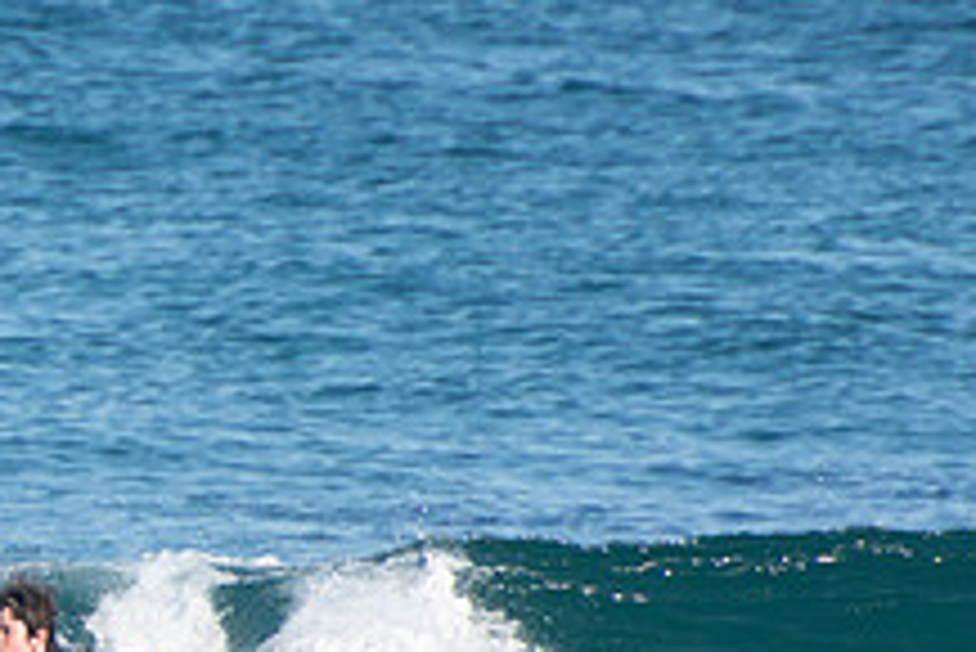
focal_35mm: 1603
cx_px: -117
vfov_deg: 0.9
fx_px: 43487
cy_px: 645
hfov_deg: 1.3
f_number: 5.6
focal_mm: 400
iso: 360
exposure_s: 1/1250
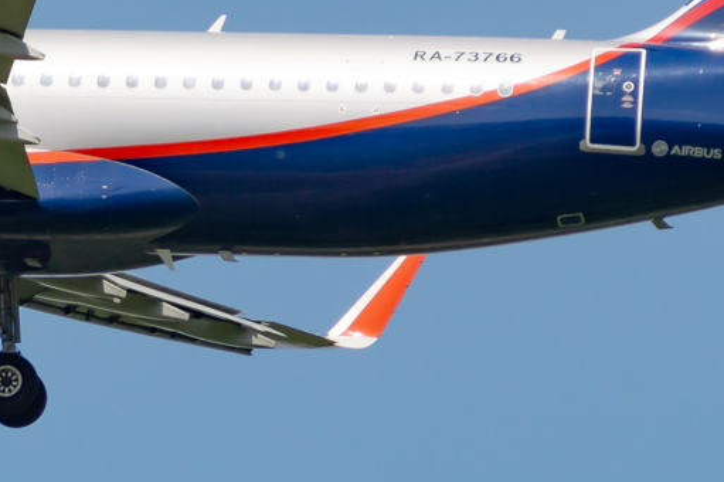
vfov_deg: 1.6
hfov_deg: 2.3
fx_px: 17686
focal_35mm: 880
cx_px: 64
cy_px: 56
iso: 200
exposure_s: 1/1250
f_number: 6.3
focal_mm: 200
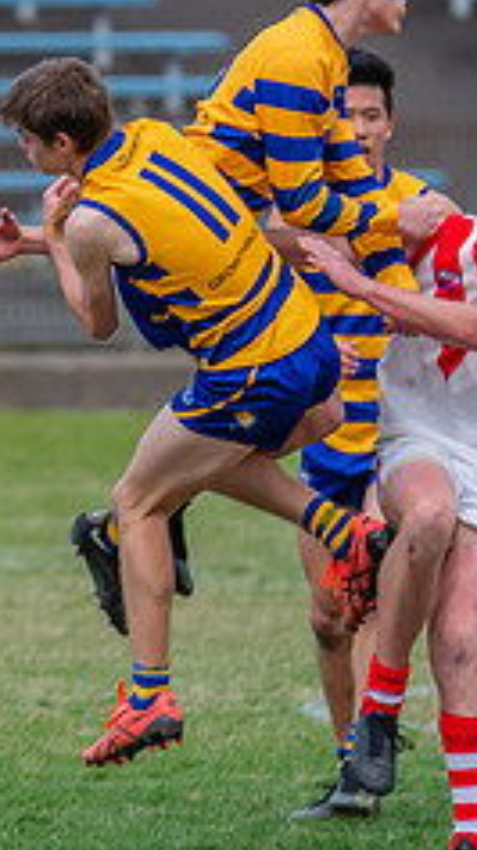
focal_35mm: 1576
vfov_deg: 1.4
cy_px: 105
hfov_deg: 0.8
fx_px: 35501
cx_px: 433
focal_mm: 460
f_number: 6.3
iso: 900
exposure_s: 1/1600
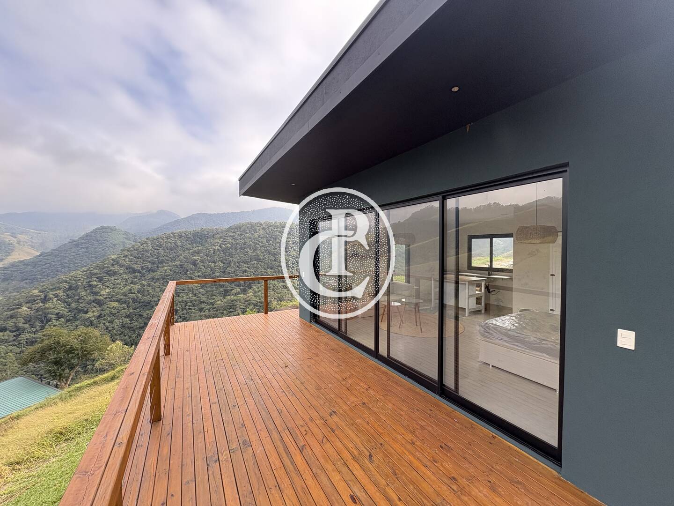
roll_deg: -0.3
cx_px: 337
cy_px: 253
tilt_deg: -0.4
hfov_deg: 102.1
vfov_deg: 85.7
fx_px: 273
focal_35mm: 14
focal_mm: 2.22
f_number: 2.2
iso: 64
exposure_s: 1/343
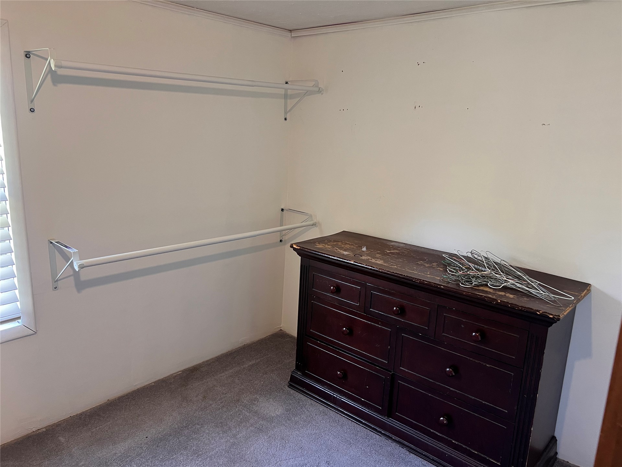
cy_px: 234
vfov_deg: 53.1
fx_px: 467
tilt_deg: -12.2
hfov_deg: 67.3
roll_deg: -1.9
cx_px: 311
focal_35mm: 26
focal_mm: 5.7
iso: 200
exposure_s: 1/60
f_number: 1.5
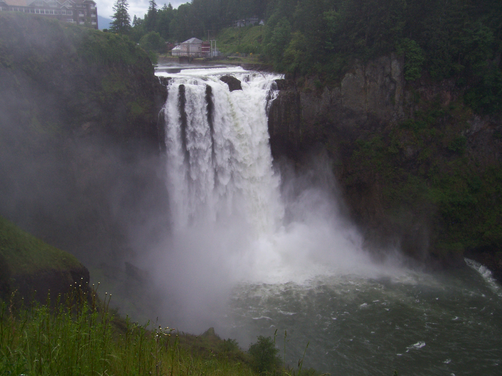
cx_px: 251
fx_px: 493
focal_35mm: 34
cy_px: 188
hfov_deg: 54.0
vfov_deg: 41.8
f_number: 5.1
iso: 80
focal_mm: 5.6
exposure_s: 1/471
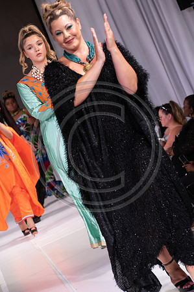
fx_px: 988
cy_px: 146
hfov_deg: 11.2
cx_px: 97
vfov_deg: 16.8
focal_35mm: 122
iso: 2000
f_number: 5.6
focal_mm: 122
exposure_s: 1/400
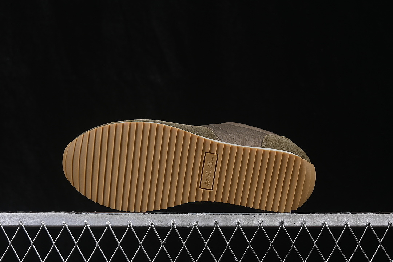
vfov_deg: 18.2
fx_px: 819
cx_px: 196
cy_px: 131
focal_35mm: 75
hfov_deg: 27.0
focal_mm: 50
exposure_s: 1/80
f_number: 8
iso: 160
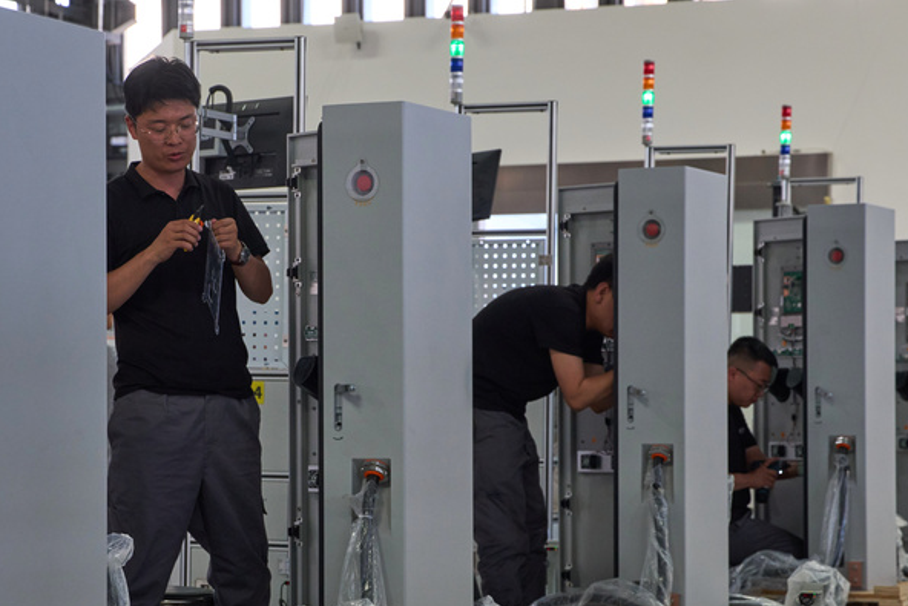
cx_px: 317
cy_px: 413
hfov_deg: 16.9
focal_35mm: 121
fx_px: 3052
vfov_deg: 11.3
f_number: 5.6
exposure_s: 1/200
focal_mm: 70
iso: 1250
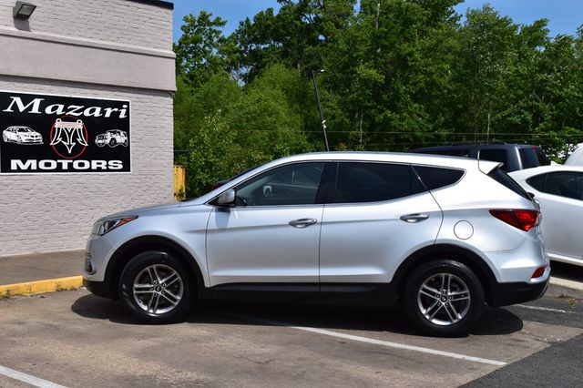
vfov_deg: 26.5
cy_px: 194
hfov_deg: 38.9
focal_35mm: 51
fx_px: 825
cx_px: 292
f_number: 11
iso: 200
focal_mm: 34
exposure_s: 1/500
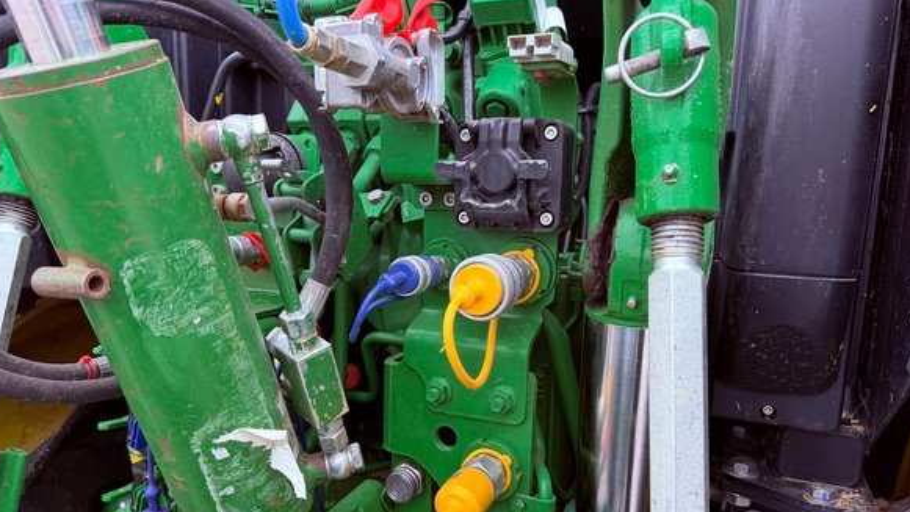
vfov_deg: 42.6
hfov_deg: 69.8
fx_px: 652
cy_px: 315
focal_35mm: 27
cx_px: 445
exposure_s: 1/184
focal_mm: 6.76
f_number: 1.78
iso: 80
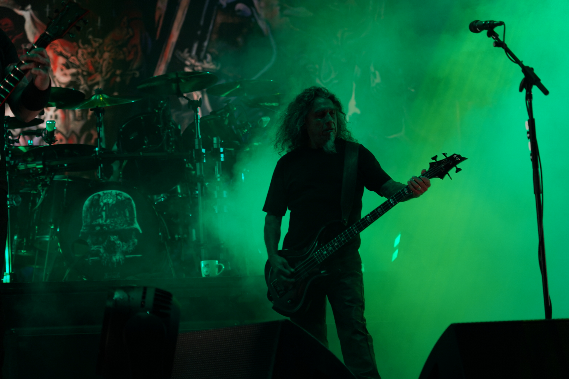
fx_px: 1659
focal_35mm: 105
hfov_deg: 19.5
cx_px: 284
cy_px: 190
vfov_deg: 13.0
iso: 200
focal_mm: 105
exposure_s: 1/125
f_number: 4
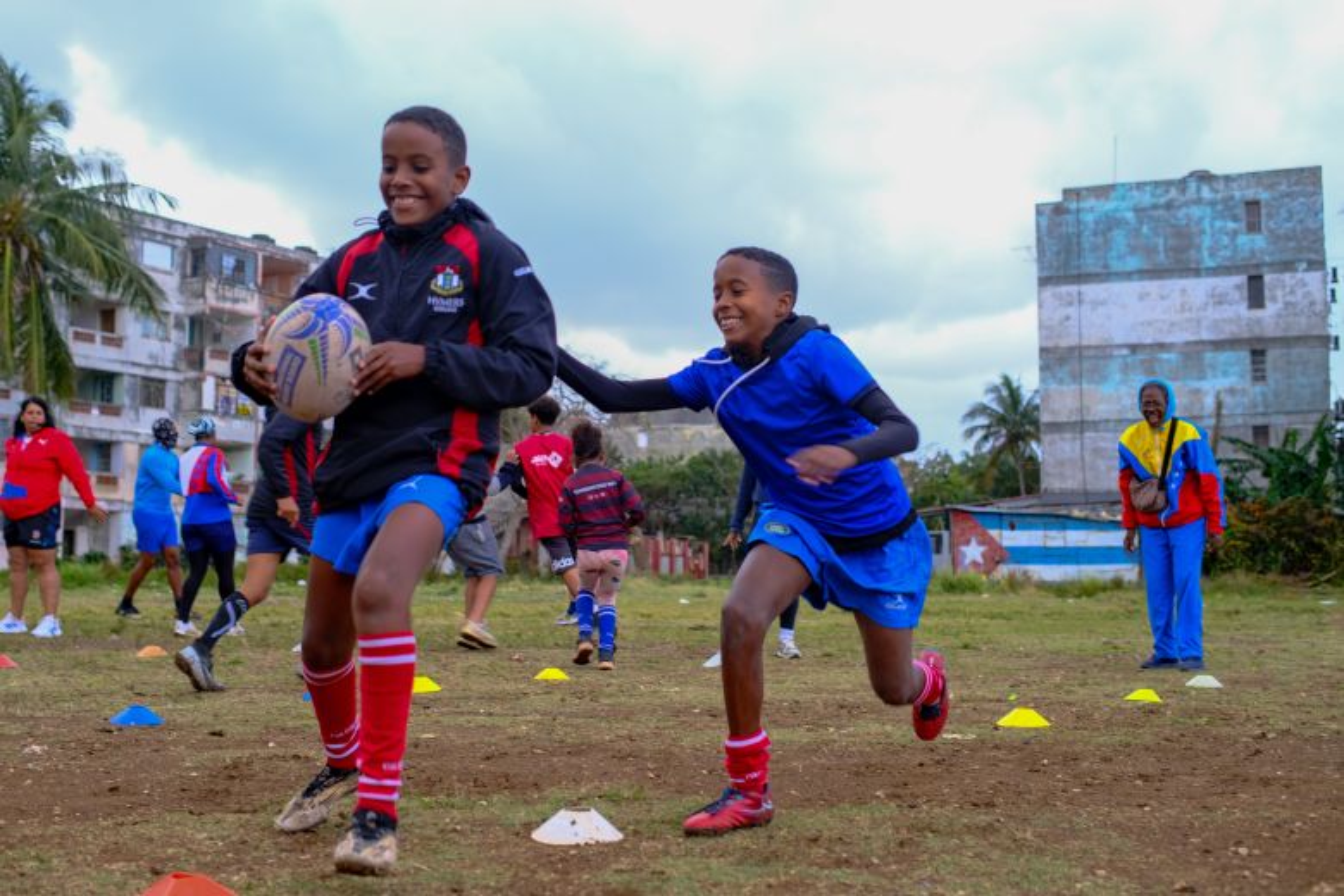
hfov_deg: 43.6
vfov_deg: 29.9
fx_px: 1680
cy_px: 448
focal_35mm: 45
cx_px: 672
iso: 320
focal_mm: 30
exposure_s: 1/220
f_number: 2.8
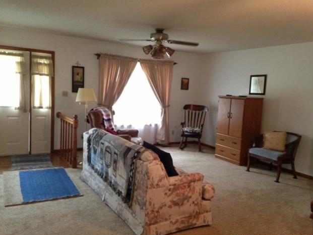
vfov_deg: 41.7
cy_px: 121
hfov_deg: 54.0
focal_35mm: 34
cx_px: 157
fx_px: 307
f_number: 2.4
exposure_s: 1/20
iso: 200
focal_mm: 4.13
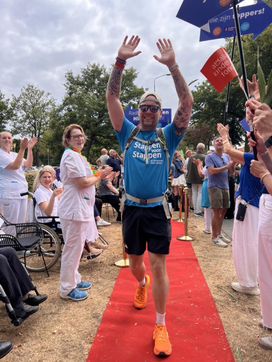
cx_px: 136
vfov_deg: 67.3
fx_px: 272
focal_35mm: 26
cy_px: 181
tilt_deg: -1.9
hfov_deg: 53.1
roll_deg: +1.8
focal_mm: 5.7
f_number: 1.5
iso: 50
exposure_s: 1/2045
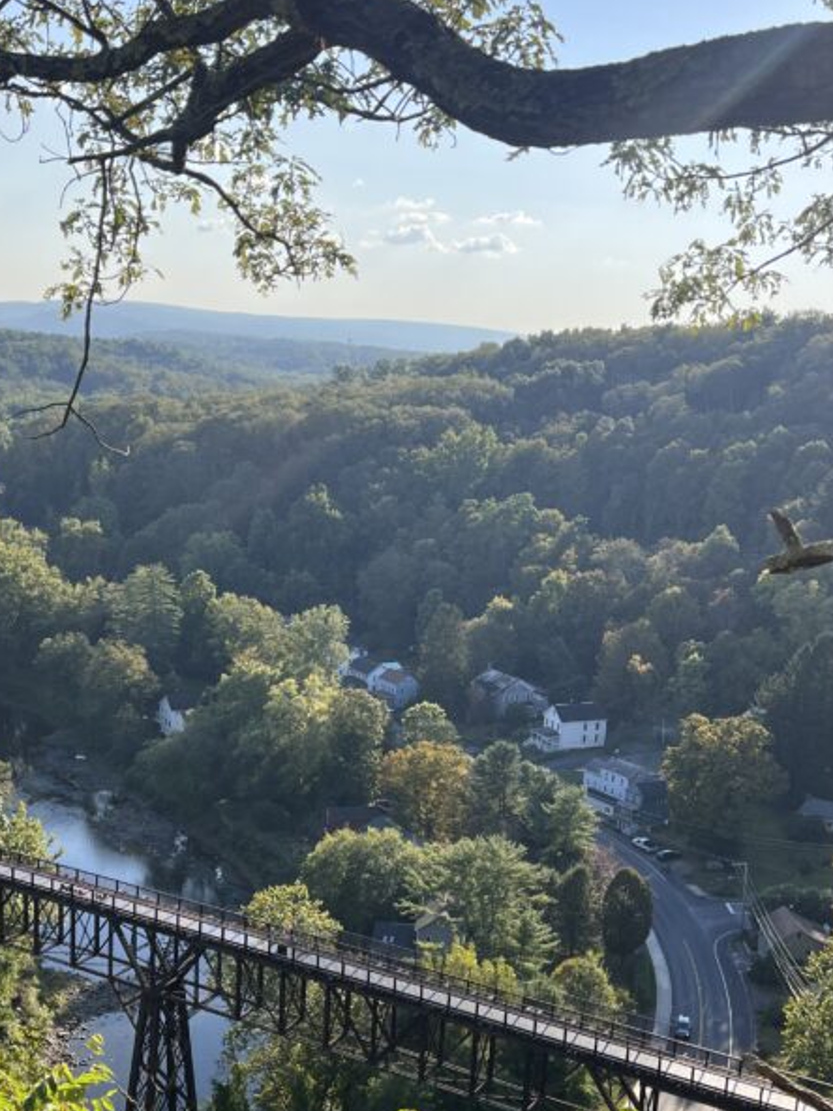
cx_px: 338
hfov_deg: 32.1
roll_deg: -2.5
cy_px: 734
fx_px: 1444
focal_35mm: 45
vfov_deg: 41.6
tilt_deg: -13.7
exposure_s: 1/2165
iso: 50
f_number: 1.5
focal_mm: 5.7
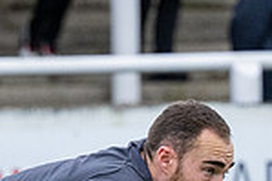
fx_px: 6392
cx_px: 92
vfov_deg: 1.6
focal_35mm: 847
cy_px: 358
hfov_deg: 2.4
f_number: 2.8
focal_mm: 125
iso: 1000
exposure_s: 1/1000
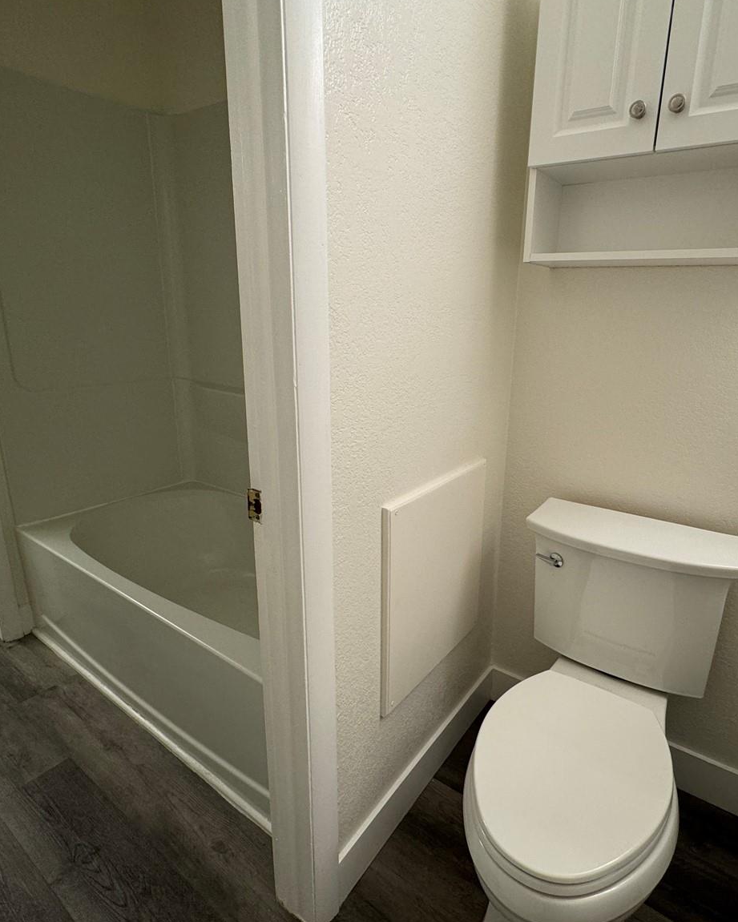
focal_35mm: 19
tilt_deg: -14.9
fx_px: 519
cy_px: 445
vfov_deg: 83.2
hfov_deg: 70.5
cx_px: 421
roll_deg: -1.5
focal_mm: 2.22
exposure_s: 1/120
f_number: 2.2
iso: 160
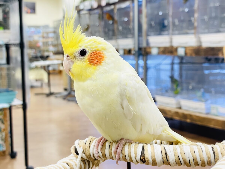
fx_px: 338
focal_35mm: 52
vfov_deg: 28.0
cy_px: 84
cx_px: 112
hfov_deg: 36.8
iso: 125
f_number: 2
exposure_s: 1/99
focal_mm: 6
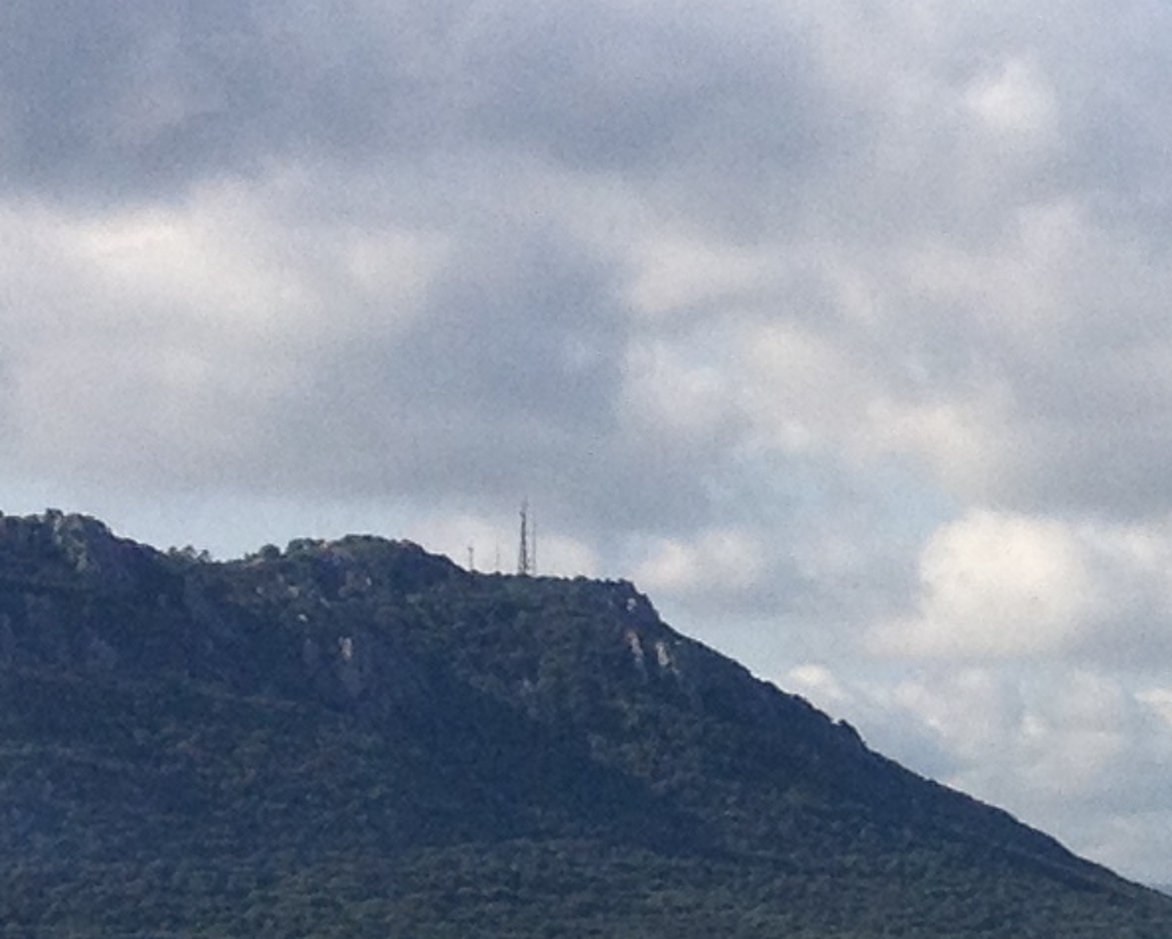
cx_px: 1678
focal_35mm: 188
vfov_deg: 8.2
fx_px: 6524
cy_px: 933
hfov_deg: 10.0
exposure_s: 1/2404
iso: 64
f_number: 2.4
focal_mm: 4.28
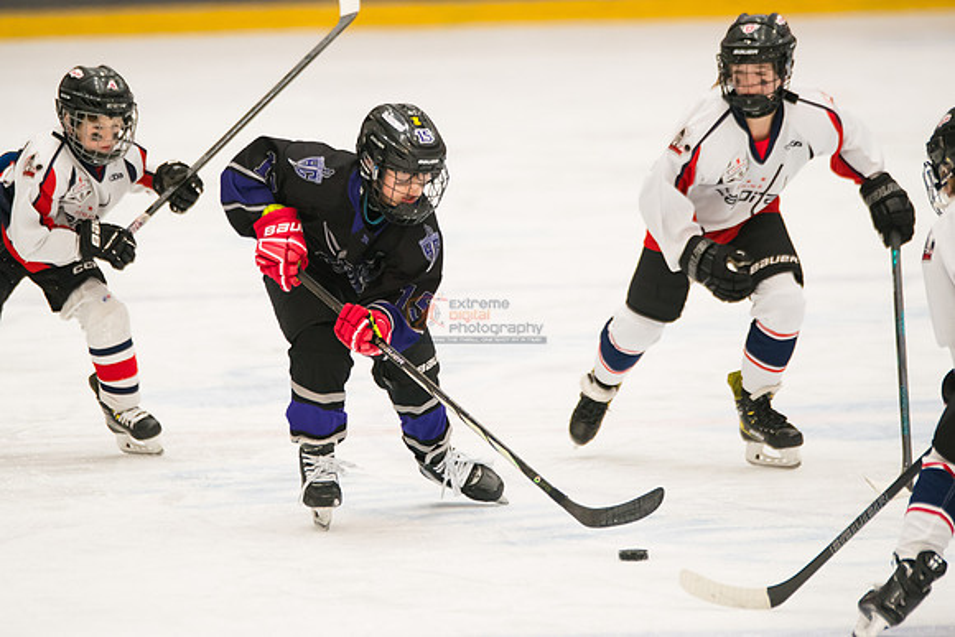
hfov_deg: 5.9
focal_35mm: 348
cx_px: 420
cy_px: 251
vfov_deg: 3.9
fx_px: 9243
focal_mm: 247
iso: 2000
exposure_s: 1/1250
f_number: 3.2
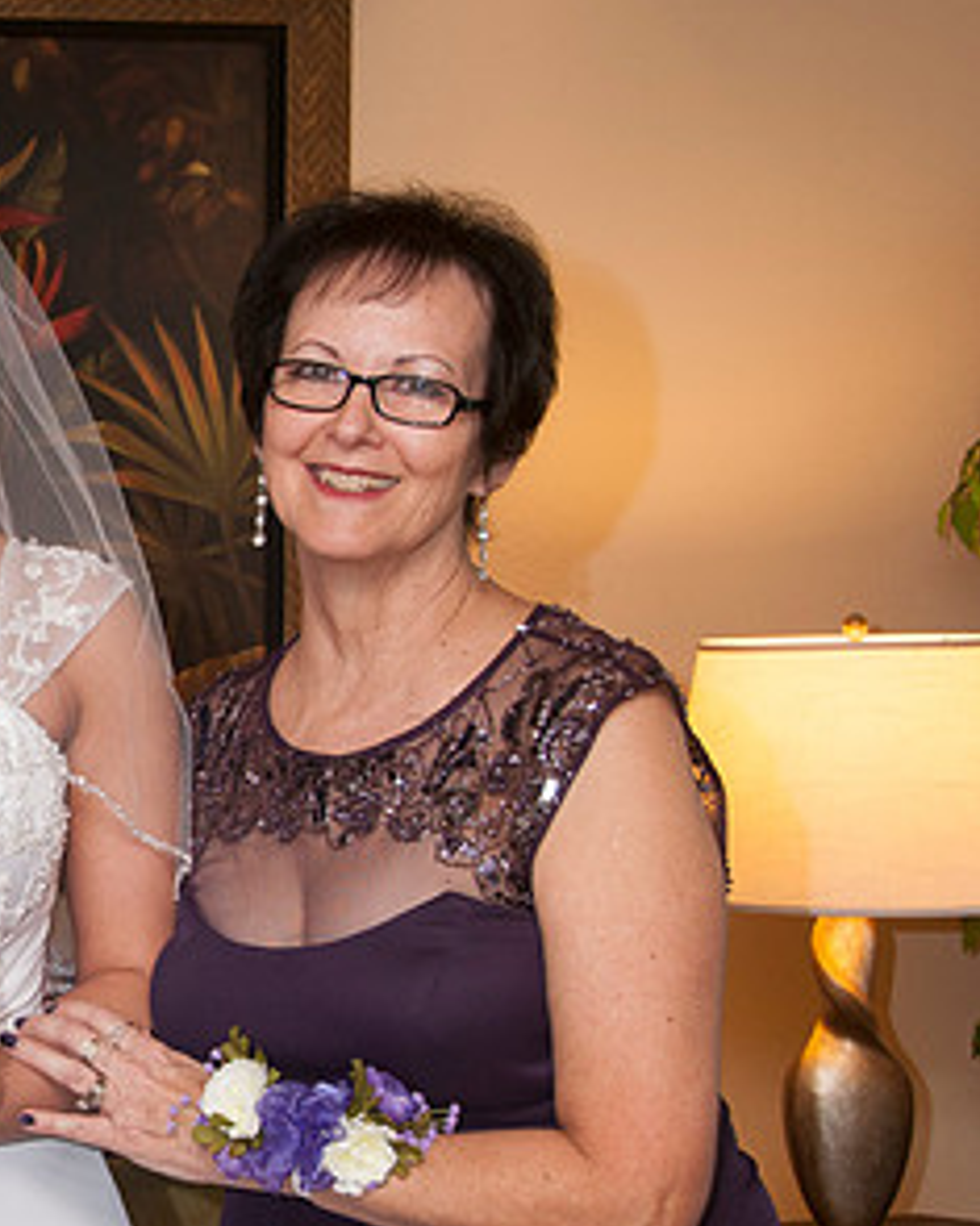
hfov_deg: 17.0
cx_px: -225
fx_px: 3120
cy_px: 661
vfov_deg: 22.2
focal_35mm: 86
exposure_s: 1/60
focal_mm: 31
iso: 400
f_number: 6.3
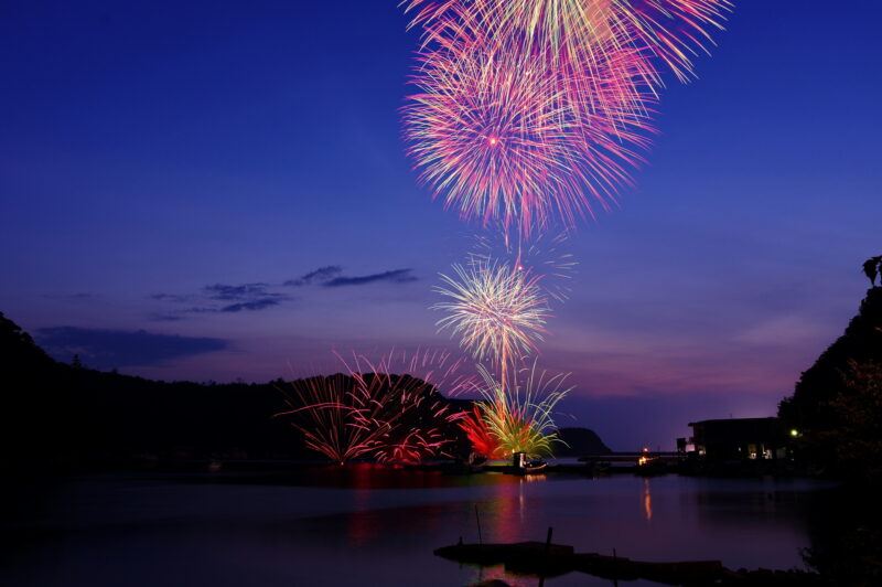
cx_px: 441
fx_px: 734
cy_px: 294
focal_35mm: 30
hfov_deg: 62.0
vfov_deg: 43.5
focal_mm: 20
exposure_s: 3.99
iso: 100
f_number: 11
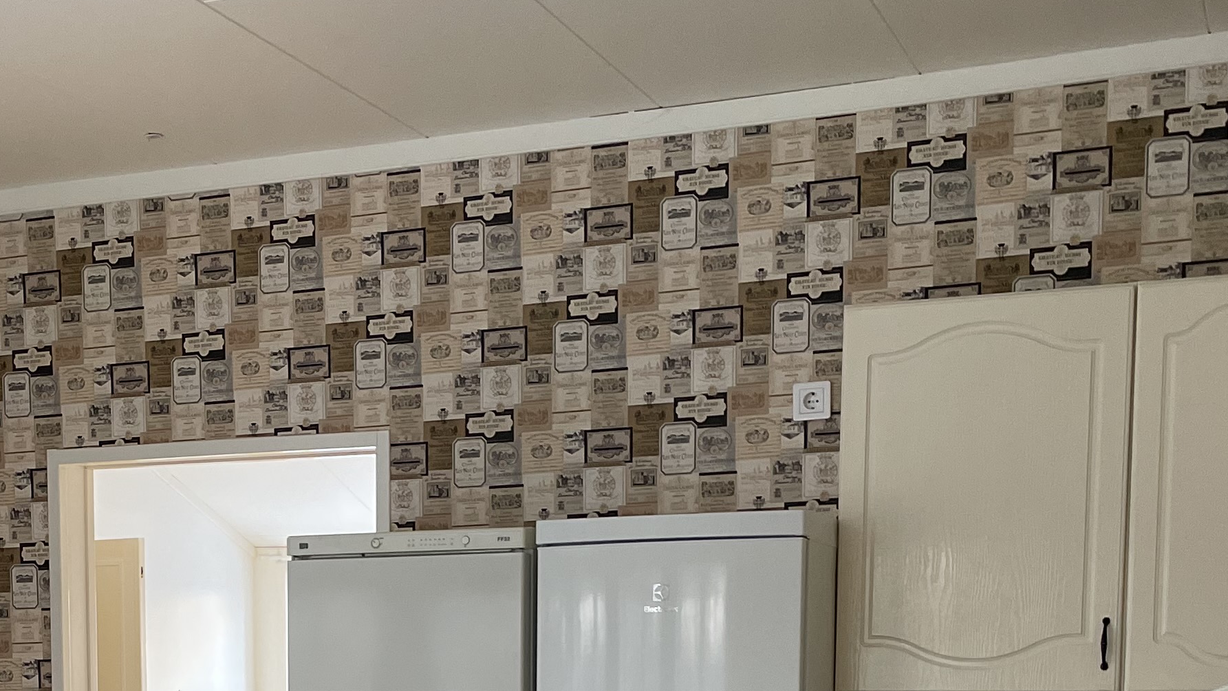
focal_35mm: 64
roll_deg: +0.7
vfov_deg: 17.7
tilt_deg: -5.7
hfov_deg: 32.3
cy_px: 871
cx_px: 336
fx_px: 2084
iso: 125
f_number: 1.6
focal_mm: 4.2
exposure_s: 1/105
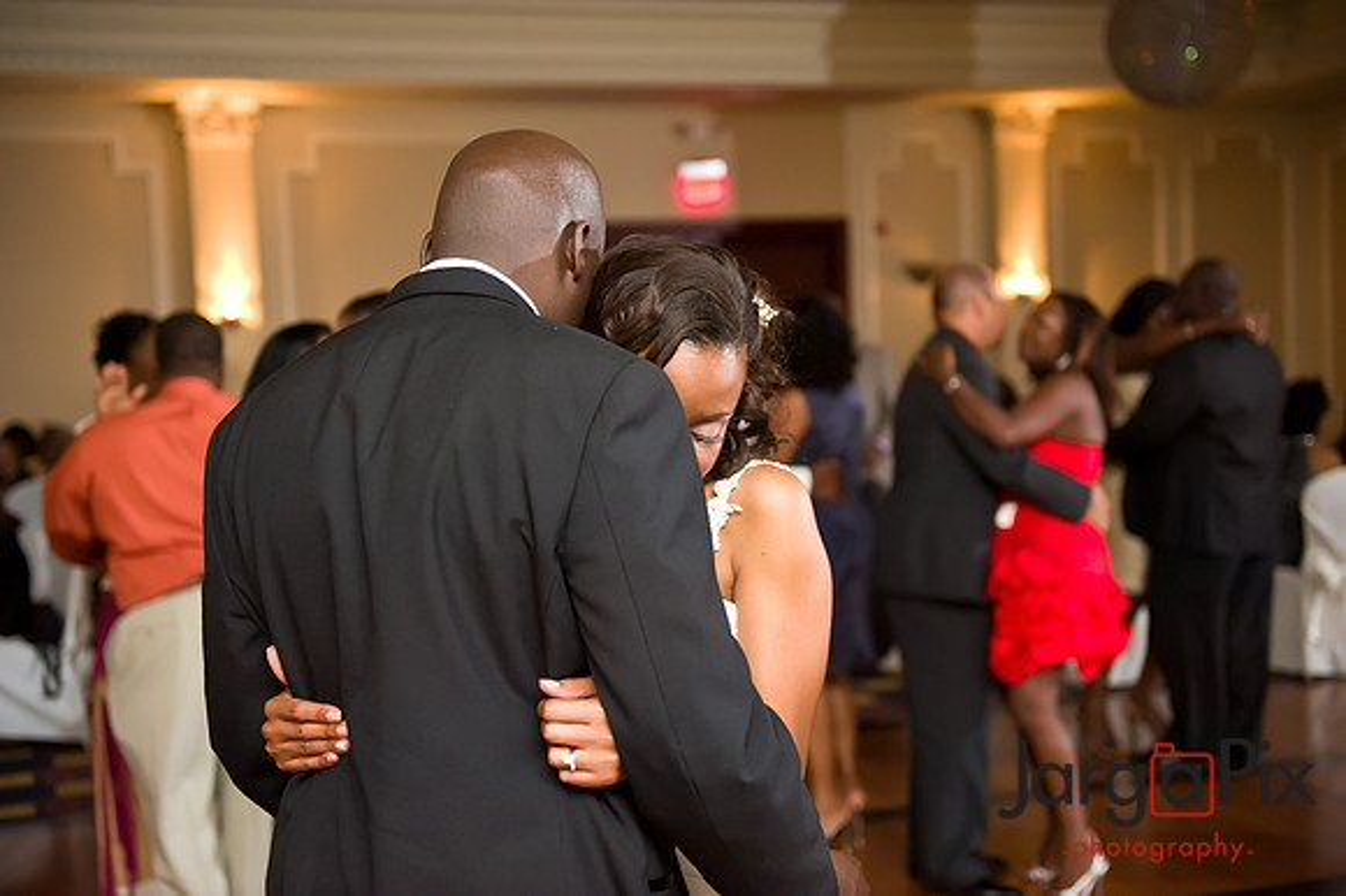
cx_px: 673
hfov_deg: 39.6
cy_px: 448
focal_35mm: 50
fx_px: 1868
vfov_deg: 27.0
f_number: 2.8
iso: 3200
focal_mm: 50
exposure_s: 1/125
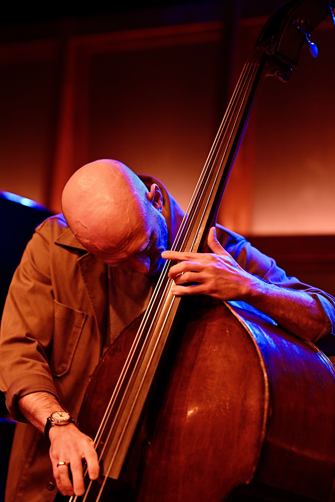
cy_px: 251
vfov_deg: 15.2
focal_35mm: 135
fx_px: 1884
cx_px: 168
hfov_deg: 10.2
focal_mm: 135
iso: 1600
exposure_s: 1/160
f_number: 1.8
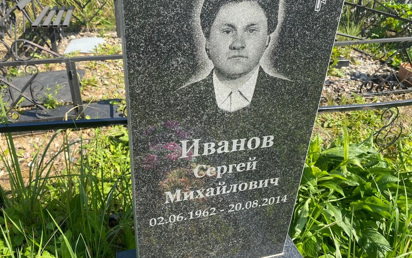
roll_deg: -3.5
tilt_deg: -29.9
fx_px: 314
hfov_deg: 66.5
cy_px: 114
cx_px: 204
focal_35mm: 28
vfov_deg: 44.5
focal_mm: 4.25
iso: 32
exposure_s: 1/1395
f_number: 1.8
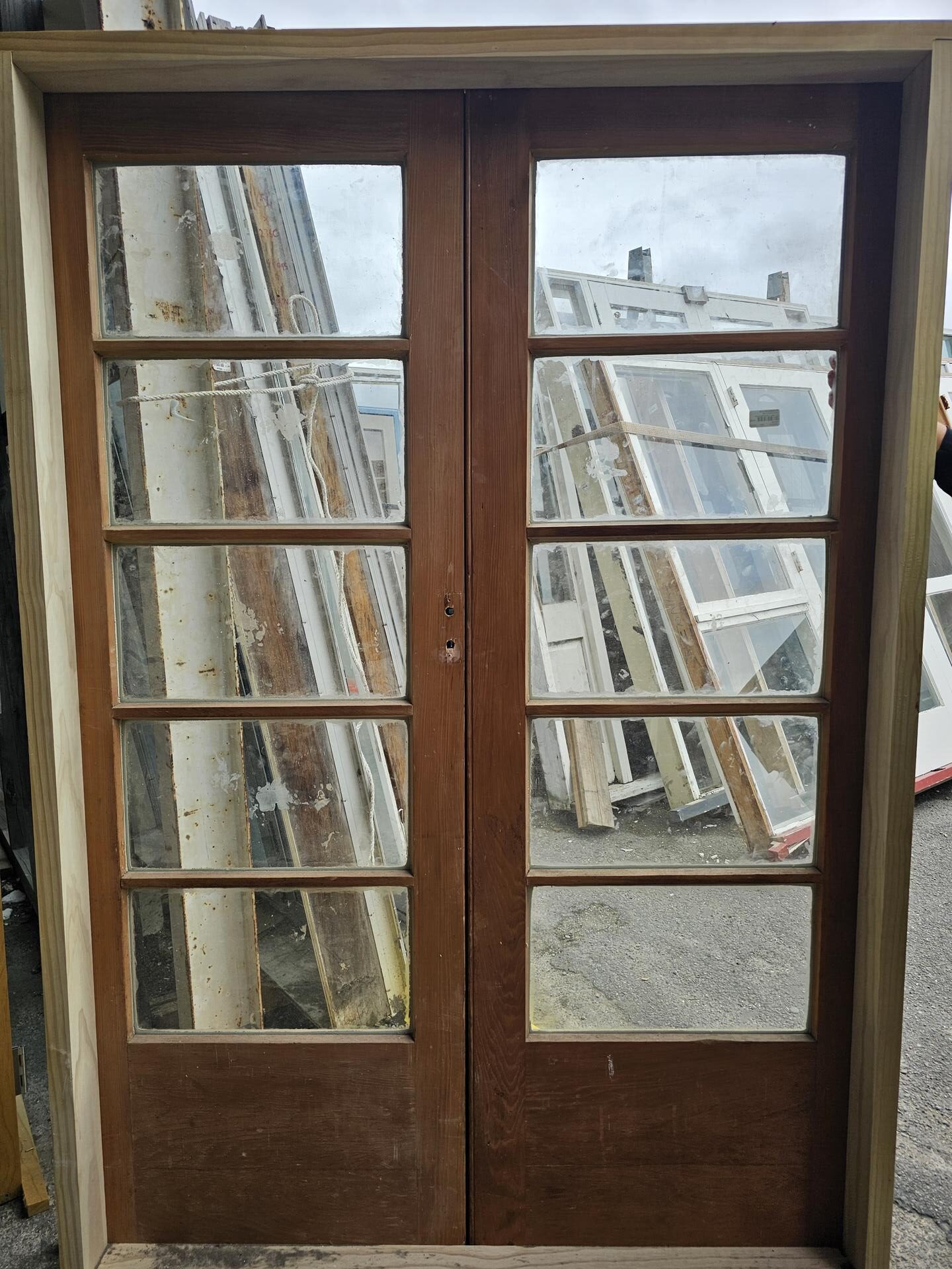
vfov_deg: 73.9
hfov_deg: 58.9
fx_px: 843
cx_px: 476
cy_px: 634
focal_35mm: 23
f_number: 1.7
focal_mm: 6.3
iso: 16
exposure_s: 1/496
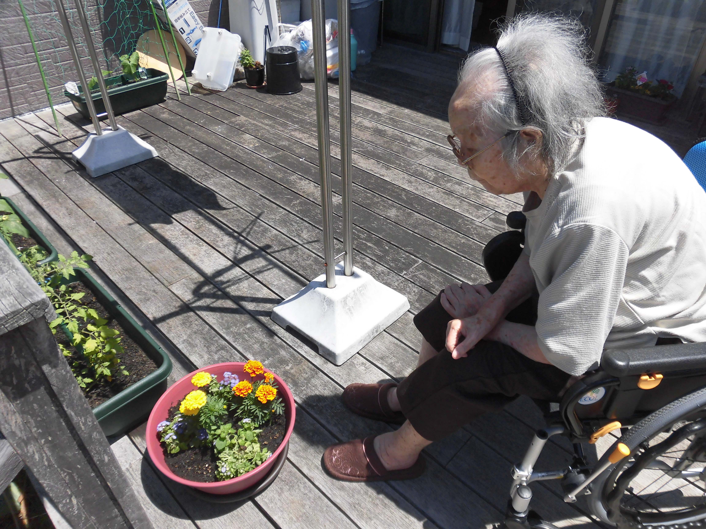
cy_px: 264
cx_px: 353
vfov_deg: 56.8
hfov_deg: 71.6
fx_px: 489
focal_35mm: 24
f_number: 7.8
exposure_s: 1/200
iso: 100
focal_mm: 4.3
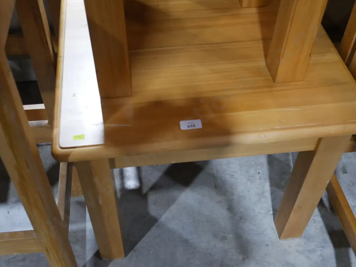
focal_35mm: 40
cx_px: 178
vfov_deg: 36.0
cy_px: 134
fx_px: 411
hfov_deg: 46.8
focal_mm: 20
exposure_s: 1/125
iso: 2500
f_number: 4.5
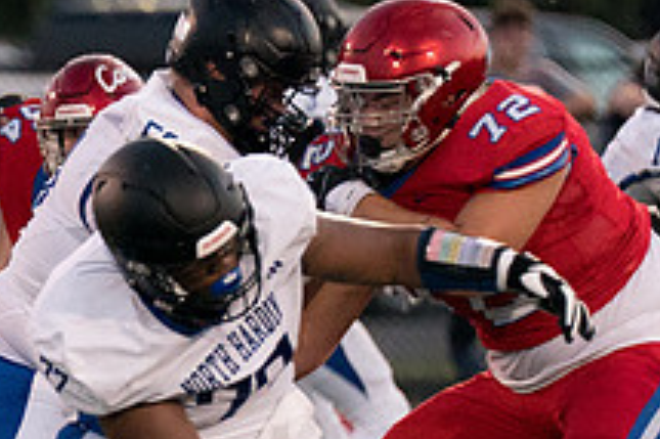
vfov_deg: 1.5
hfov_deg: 2.3
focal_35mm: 900
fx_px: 16487
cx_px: -393
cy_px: 386
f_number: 2.8
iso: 4000
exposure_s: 1/2000
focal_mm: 200
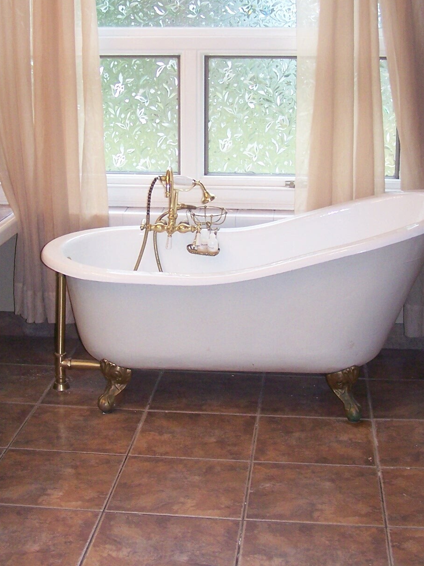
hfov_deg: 22.9
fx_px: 1045
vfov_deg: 30.2
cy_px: 241
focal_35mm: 64
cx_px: 187
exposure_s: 1/100
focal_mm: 6.3
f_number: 2.8
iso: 160
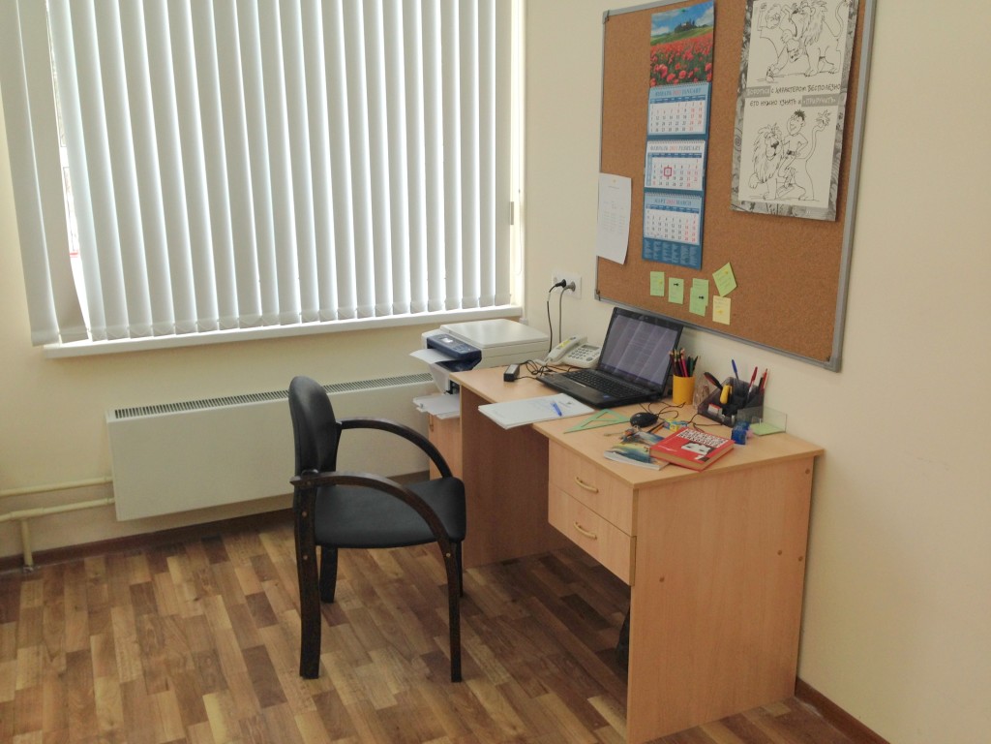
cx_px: 496
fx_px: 945
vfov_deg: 42.9
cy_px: 372
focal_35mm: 33
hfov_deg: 55.4
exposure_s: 1/60
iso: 64
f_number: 2.4
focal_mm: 4.12
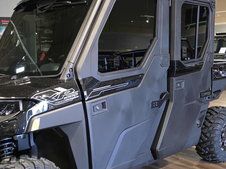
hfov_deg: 42.4
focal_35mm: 44
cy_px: 121
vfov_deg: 32.4
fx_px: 287
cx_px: 76
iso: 1000
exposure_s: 1/120
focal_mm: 6.3
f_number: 1.7
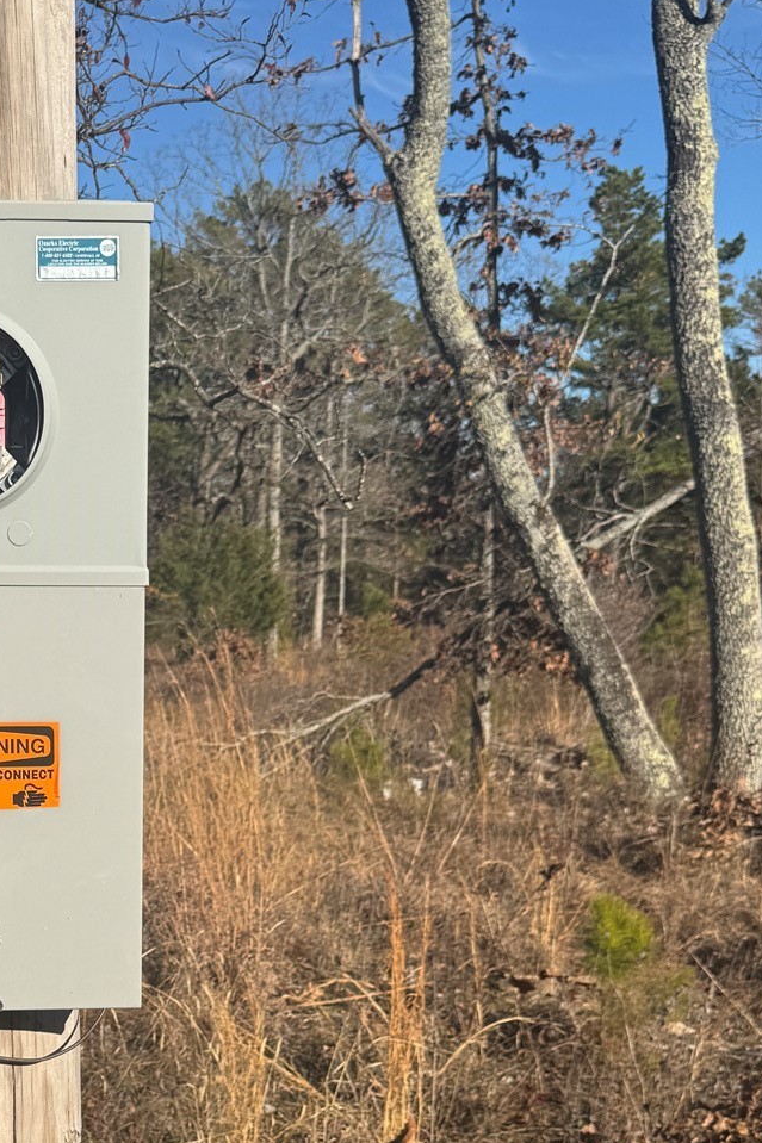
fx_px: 1588
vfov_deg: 38.4
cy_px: 882
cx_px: 101
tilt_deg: -11.6
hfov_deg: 26.2
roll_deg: -1.2
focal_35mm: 50
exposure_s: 1/5348
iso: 80
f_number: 1.78
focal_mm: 6.76
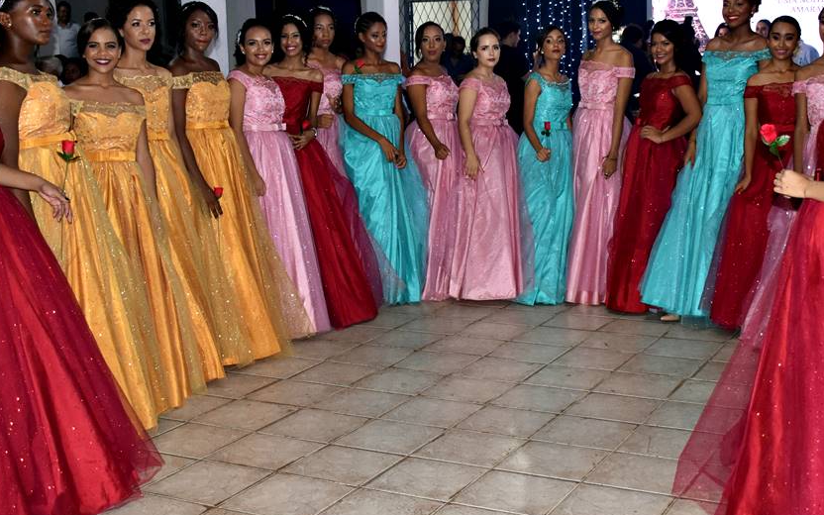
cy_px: 245
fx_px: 1139
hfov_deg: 39.7
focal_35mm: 51
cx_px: 469
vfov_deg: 25.5
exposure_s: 1/100
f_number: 3.8
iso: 1250
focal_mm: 23
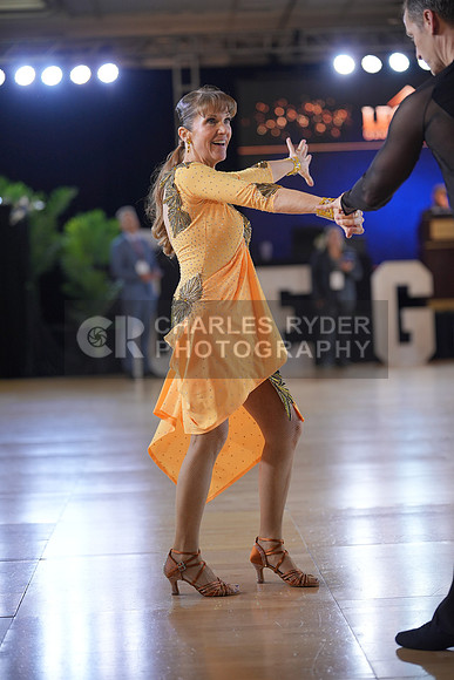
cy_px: 340
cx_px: 227
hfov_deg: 16.7
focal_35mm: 82
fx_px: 1550
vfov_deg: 24.8
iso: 800
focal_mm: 82
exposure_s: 1/500
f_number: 2
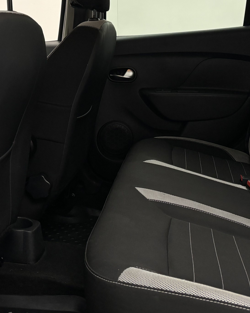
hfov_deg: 28.6
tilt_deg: -9.0
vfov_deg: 35.1
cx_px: 129
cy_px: 111
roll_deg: +0.4
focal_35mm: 53
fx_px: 490
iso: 160
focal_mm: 5.96
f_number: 1.6
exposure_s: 1/60
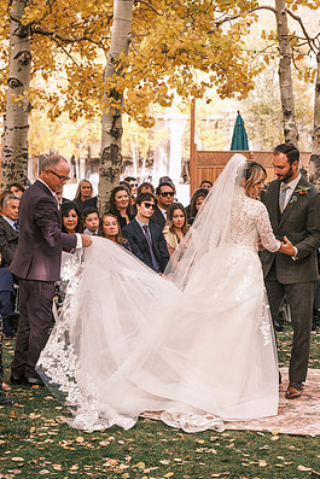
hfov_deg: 16.1
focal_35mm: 85
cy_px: 268
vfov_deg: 23.9
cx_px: 180
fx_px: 1132
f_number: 3.6
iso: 400
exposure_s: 1/500
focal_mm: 50
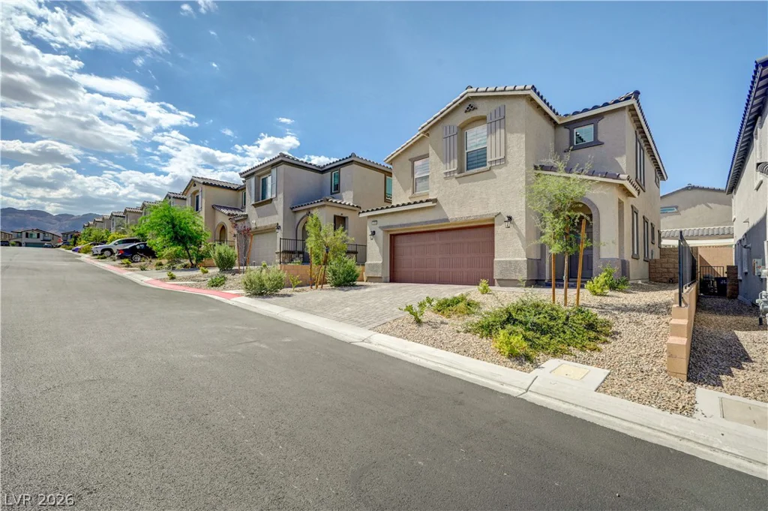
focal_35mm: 16
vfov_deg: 73.7
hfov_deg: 96.8
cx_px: 384
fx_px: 341
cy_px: 256
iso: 800
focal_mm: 16
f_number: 8
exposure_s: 1/1250
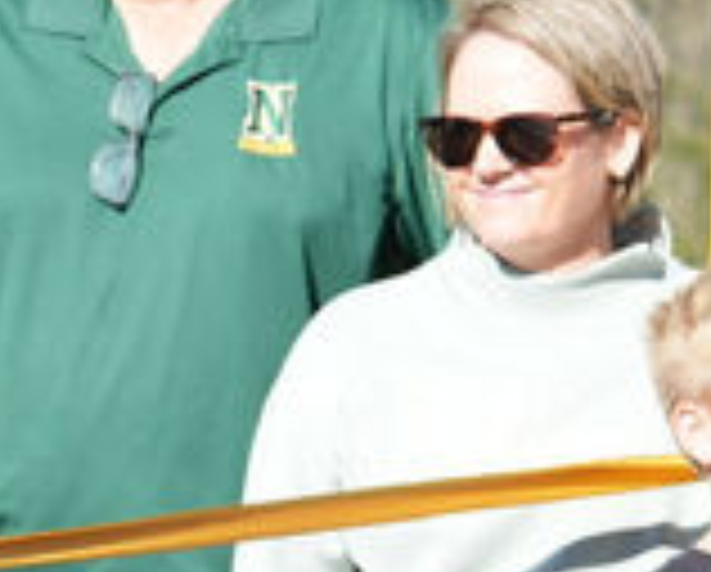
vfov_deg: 3.0
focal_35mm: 516
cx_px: -1210
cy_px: 1052
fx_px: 10878
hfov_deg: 3.7
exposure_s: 1/250
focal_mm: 85
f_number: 5
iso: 100
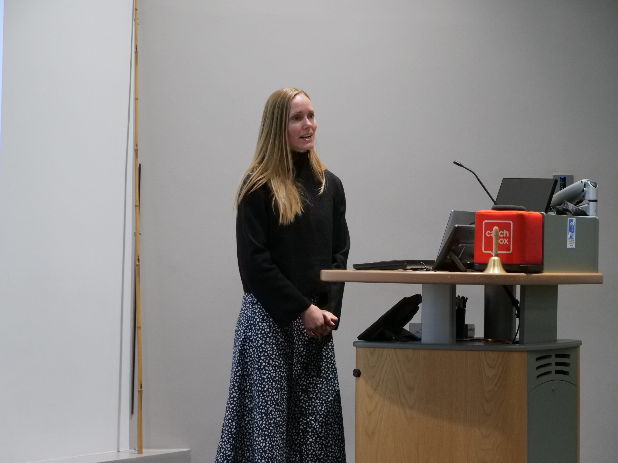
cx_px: 309
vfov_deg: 12.3
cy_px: 232
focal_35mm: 120
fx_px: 2142
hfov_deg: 16.4
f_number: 5.6
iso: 2000
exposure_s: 1/125
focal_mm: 60
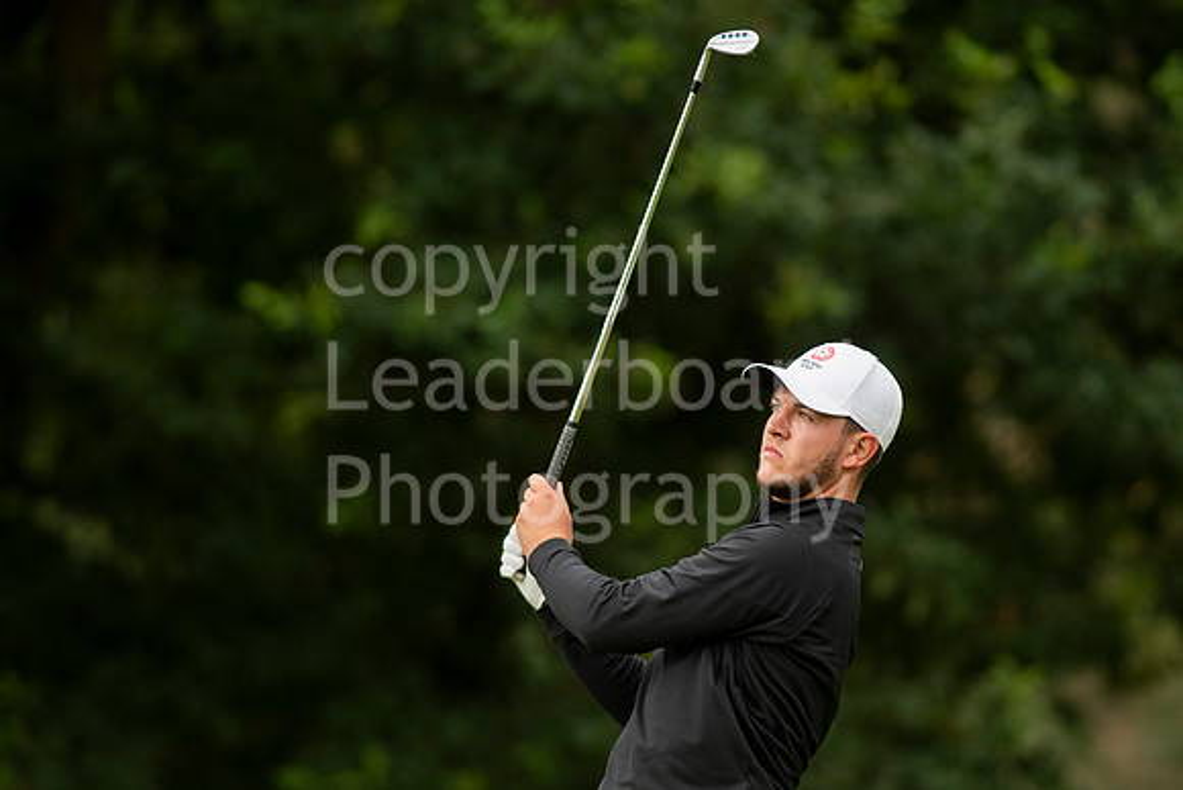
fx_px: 14790
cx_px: 592
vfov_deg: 3.1
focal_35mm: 450
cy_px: 395
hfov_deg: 4.6
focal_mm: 300
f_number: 4
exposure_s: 1/1600
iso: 500
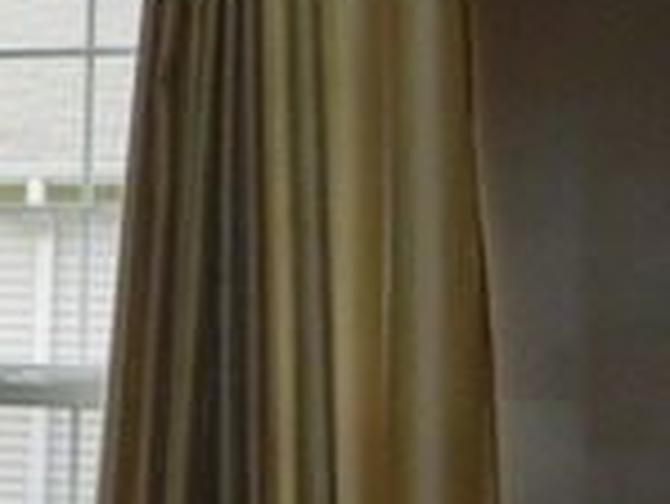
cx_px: -553
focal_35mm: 129
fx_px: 2499
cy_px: 328
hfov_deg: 13.6
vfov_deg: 11.5
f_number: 3.5
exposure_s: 1/515
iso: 160
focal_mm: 5.4
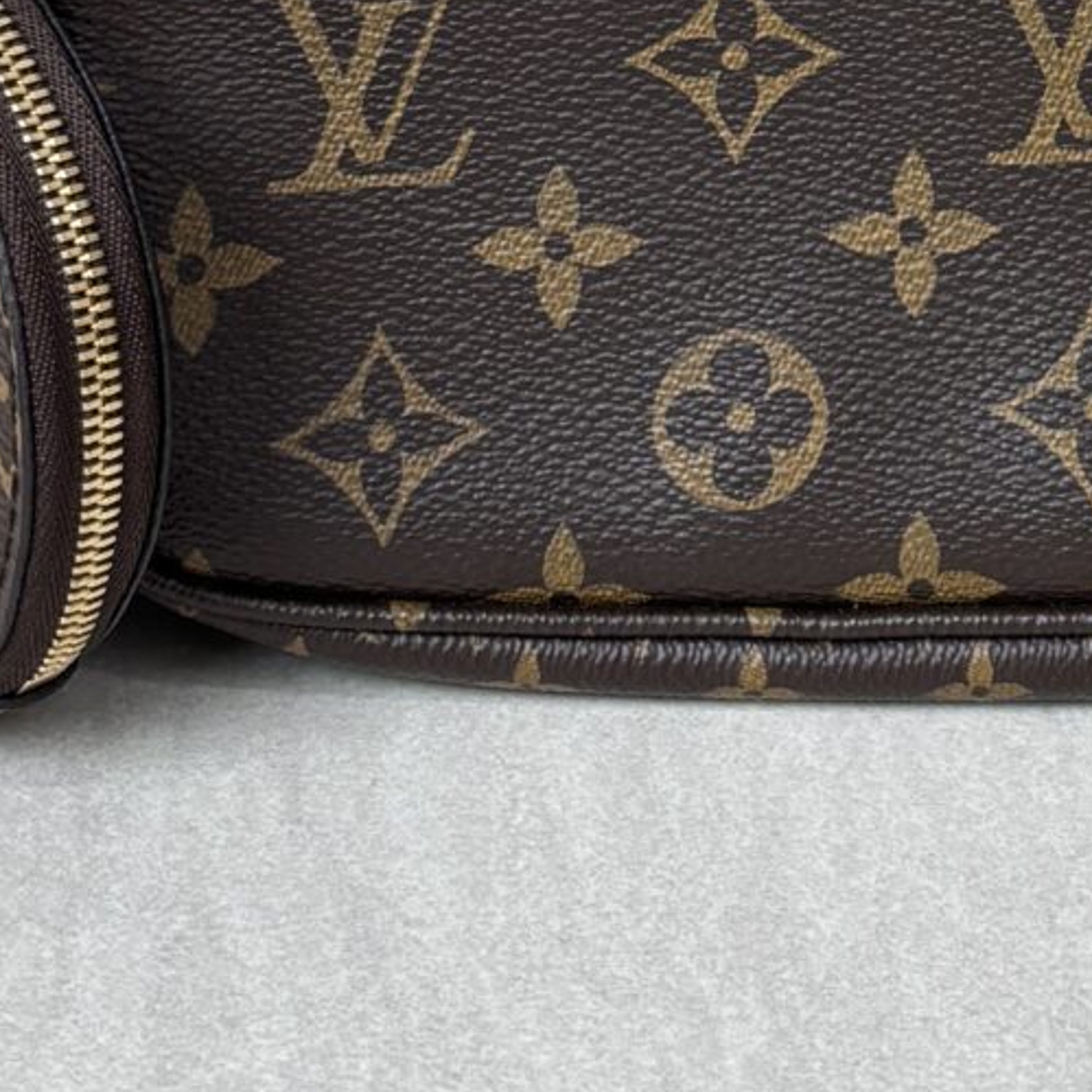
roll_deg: -3.7
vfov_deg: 14.0
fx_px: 4211
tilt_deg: -19.8
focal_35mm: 118
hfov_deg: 14.5
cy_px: -477
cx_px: 1155
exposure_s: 1/100
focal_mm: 5.96
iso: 100
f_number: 1.6
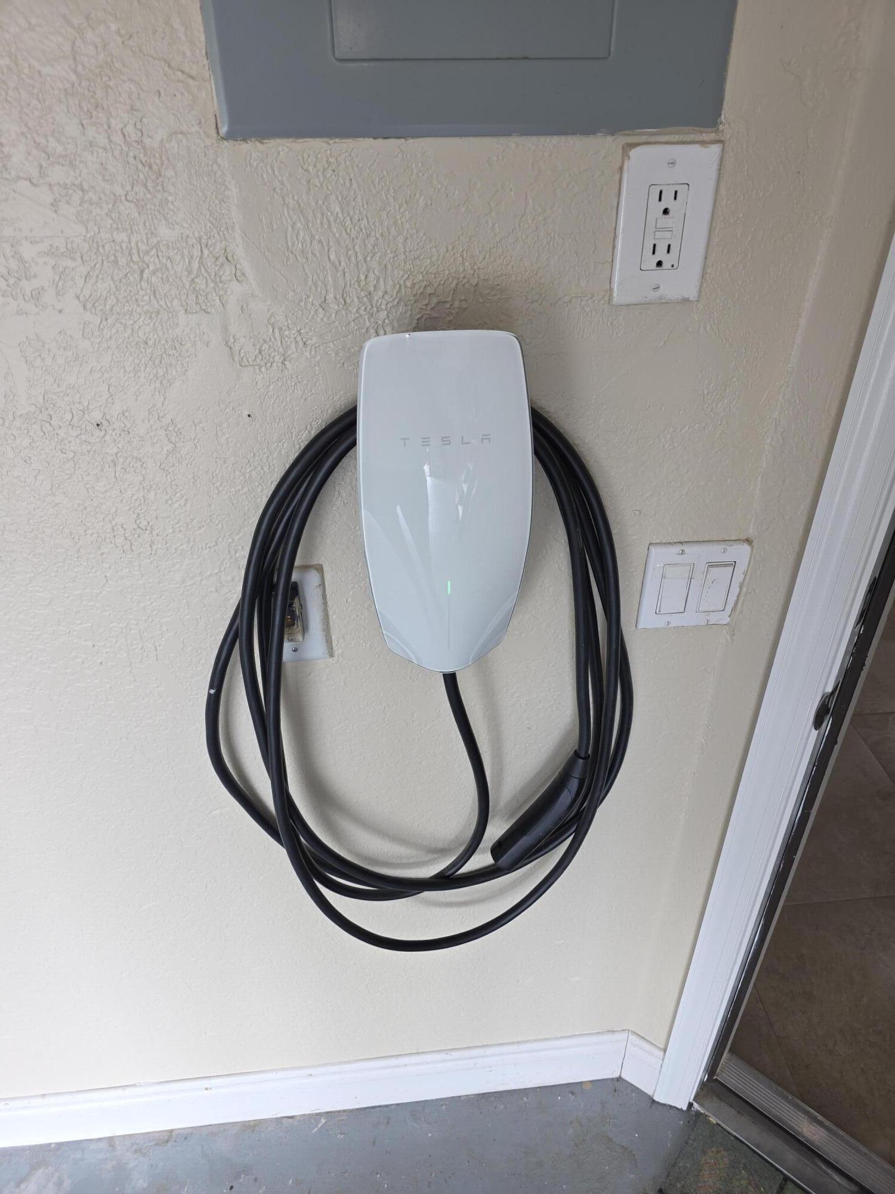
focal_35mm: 23
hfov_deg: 58.9
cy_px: 597
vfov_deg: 73.9
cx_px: 448
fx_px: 793
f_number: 1.7
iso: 32
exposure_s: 1/60
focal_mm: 6.3
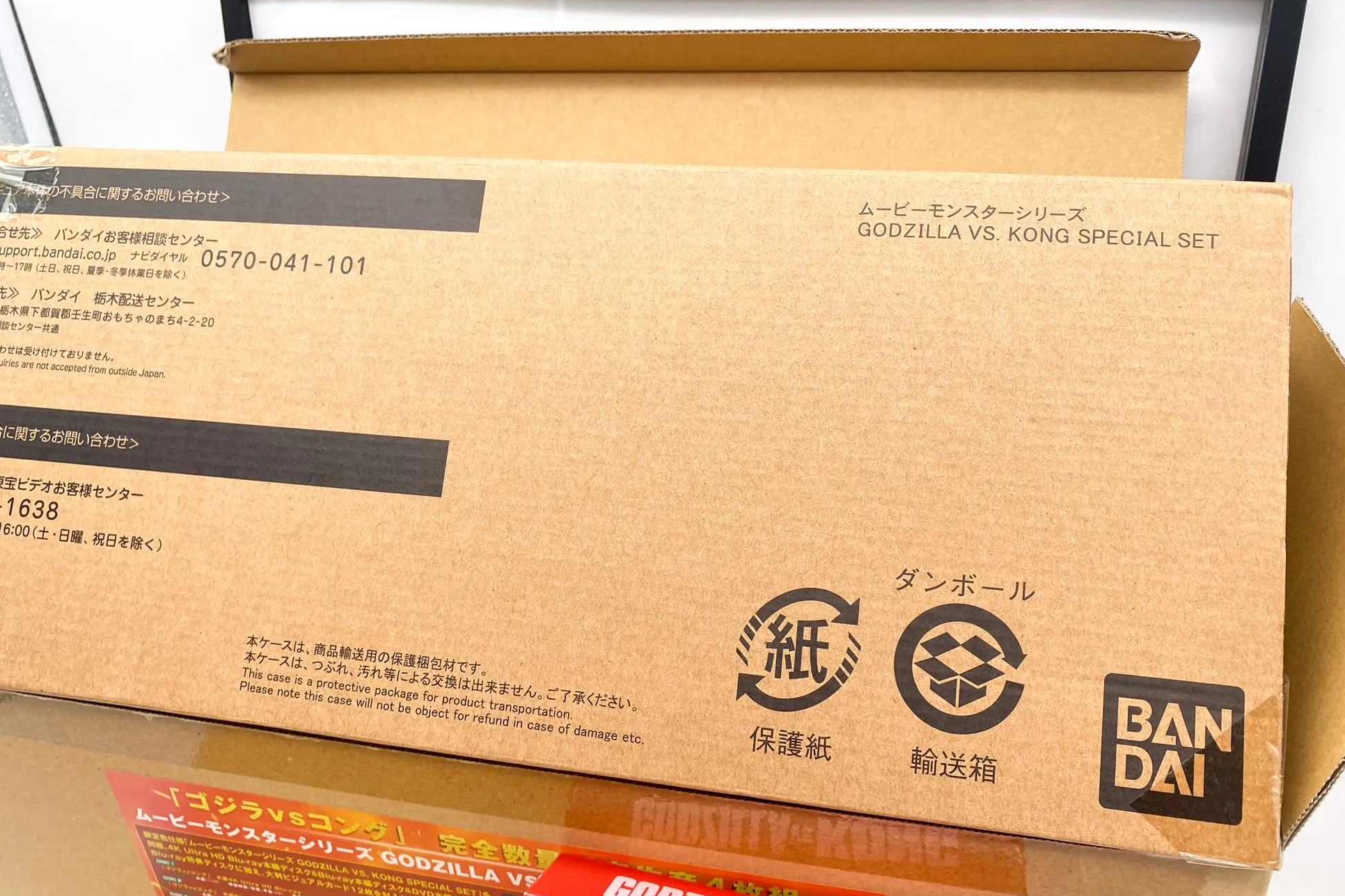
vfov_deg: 46.4
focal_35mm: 28
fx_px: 1046
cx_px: 694
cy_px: 451
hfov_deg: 65.5
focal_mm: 4.25
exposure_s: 1/120
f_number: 1.8
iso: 32
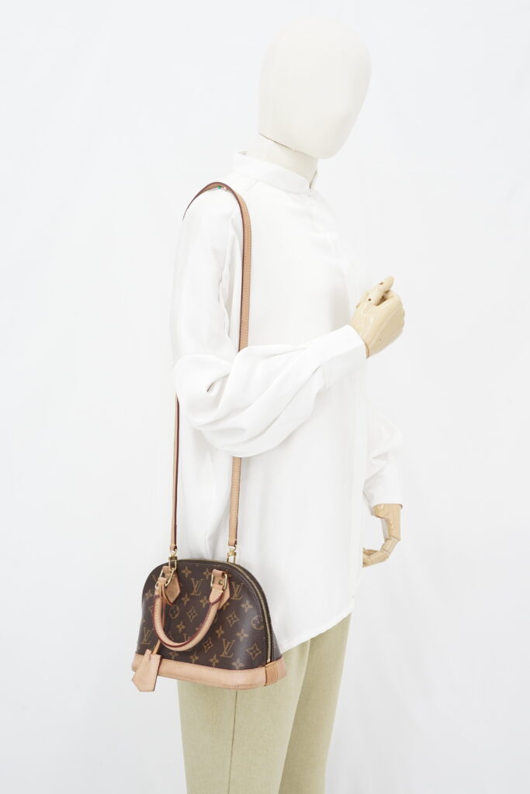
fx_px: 1104
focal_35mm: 50
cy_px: 397
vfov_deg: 39.6
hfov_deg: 27.0
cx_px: 265
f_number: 9
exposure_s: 1/3
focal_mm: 50
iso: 640
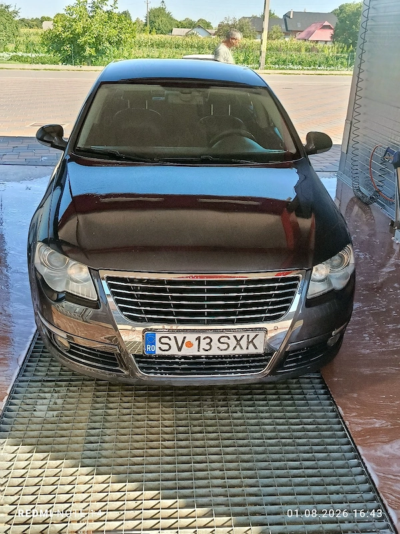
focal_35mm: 33
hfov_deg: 42.9
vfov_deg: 55.4
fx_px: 508
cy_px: 267
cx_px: 200
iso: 80
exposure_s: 1/100
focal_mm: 5.24
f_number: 1.7
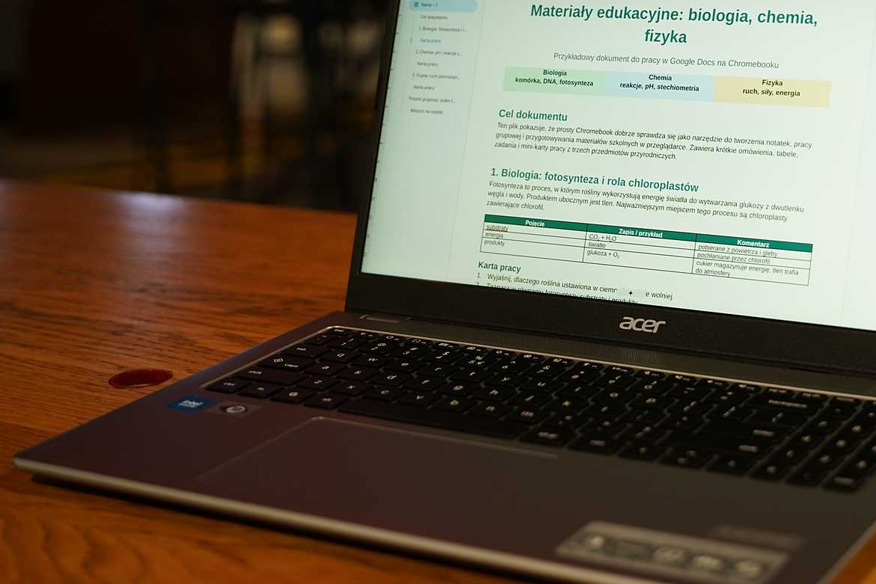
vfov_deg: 19.0
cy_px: 166
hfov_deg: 28.1
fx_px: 1737
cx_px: 599
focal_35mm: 71
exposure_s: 1/50
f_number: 3.2
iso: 500
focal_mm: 41.8
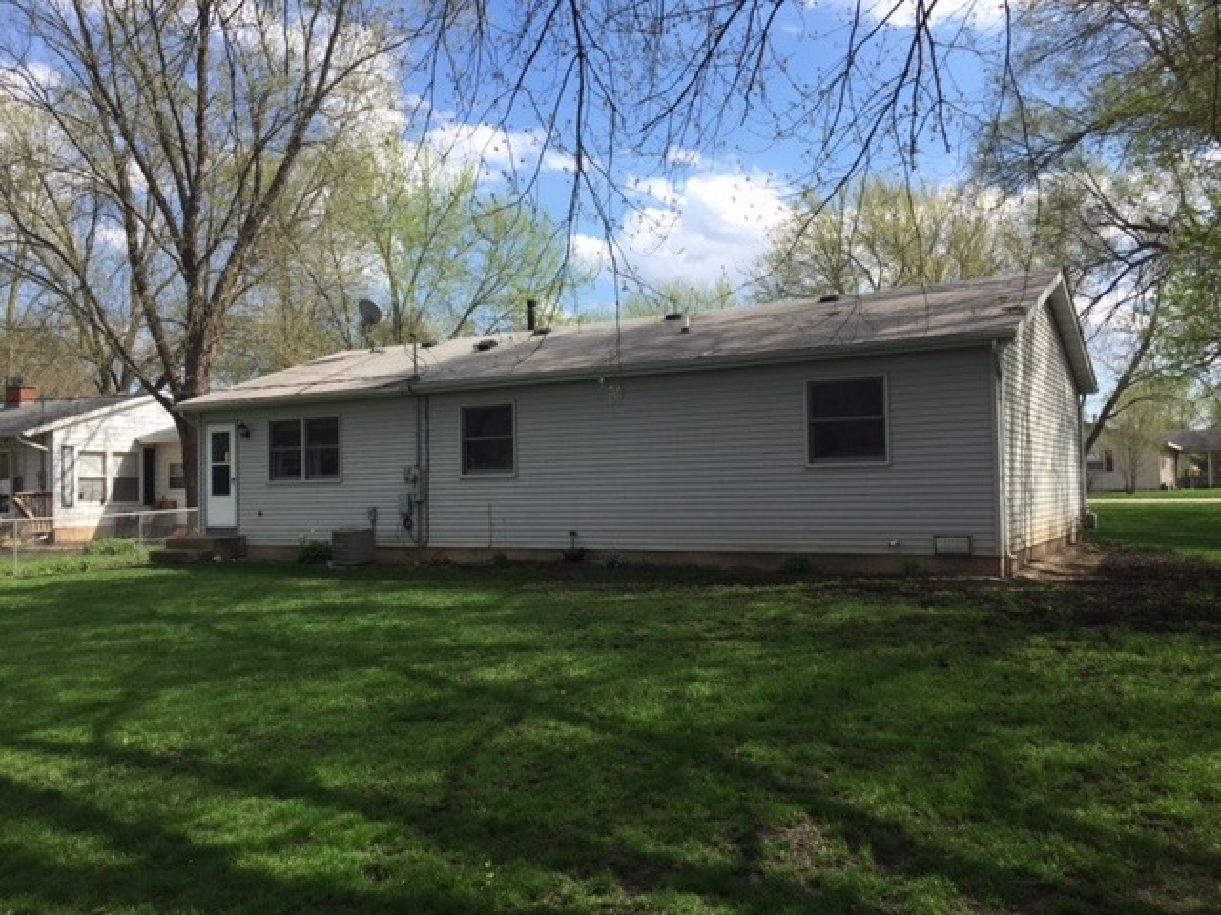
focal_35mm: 29
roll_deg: +0.5
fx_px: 1023
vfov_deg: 48.2
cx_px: 610
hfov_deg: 61.7
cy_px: 458
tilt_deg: +0.8
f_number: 2.2
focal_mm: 4.15
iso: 32
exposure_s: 1/1319
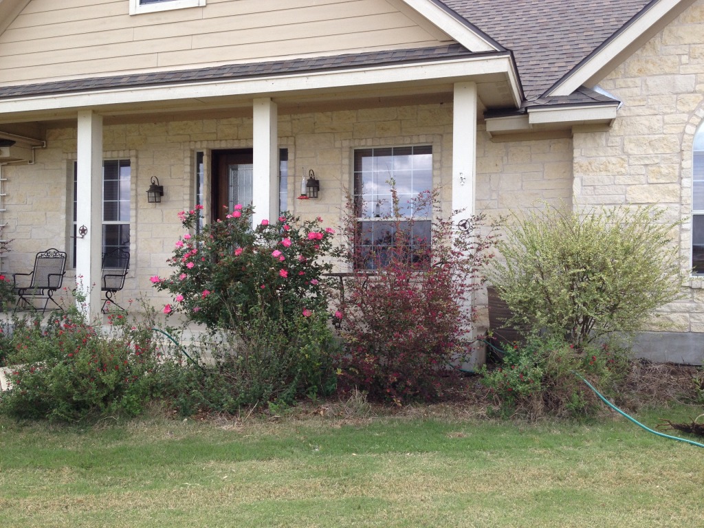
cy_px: 264
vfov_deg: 40.7
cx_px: 352
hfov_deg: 52.6
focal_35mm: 35
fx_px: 712
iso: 50
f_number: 2.4
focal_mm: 4.28
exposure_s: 1/593
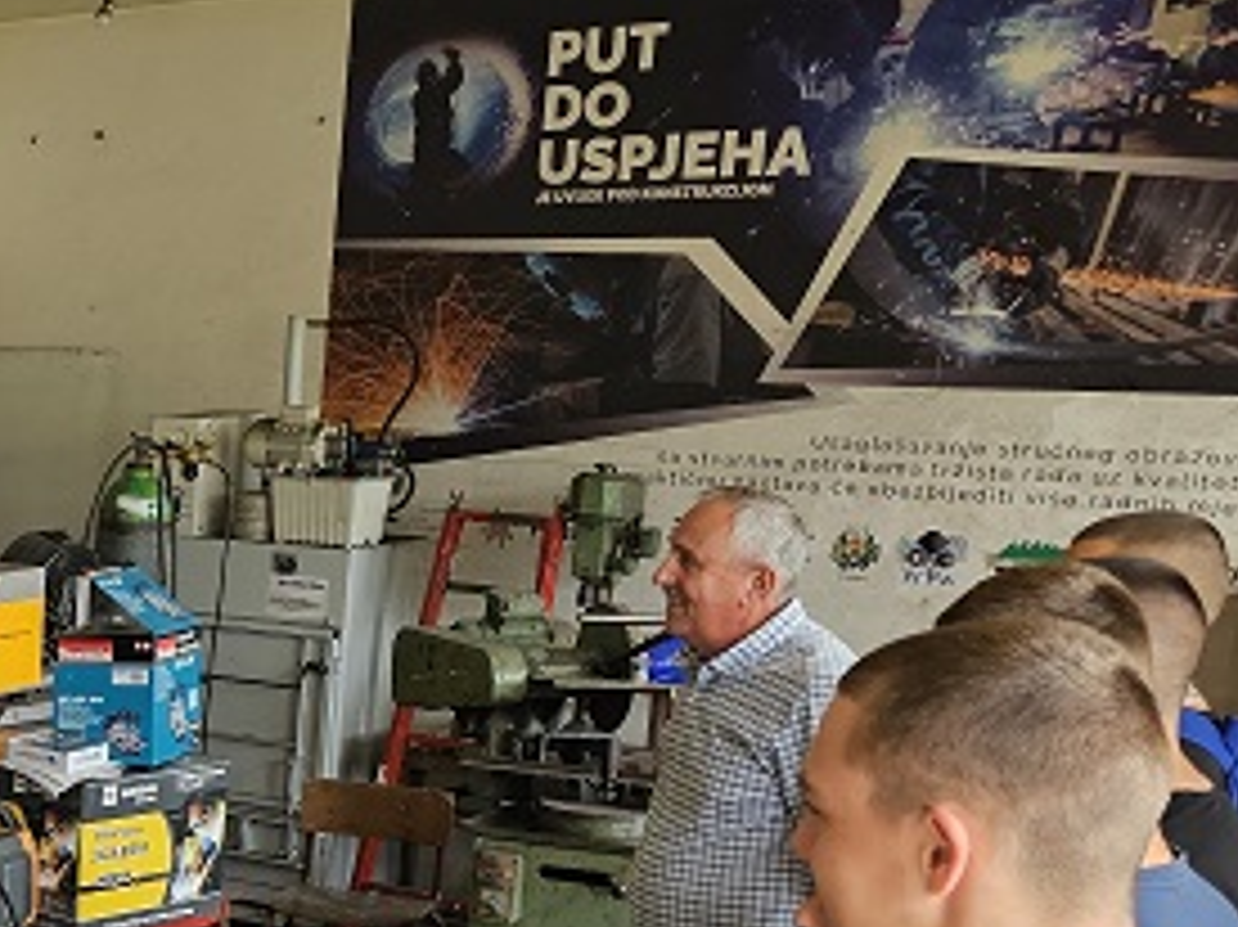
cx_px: -518
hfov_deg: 24.0
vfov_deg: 21.4
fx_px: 2395
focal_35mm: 67
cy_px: 828
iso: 200
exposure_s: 1/180
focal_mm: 6.3
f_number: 1.7
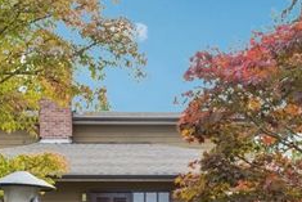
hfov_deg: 28.9
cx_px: 107
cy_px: 263
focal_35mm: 69
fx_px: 582
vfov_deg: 18.3
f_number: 9
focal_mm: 17
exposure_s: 1/30
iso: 160
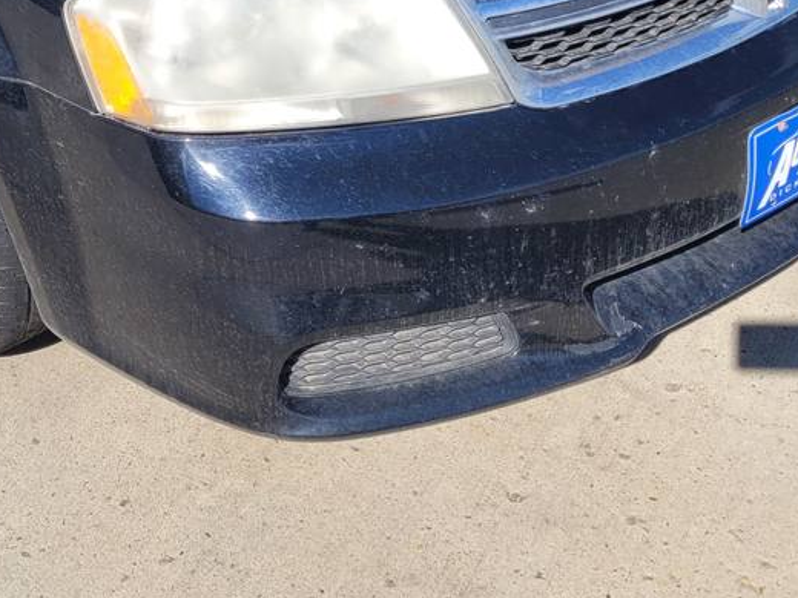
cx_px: 152
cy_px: -35
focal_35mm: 64
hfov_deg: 29.5
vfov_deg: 21.9
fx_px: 1475
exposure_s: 1/2157
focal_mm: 5.4
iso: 40
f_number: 1.8
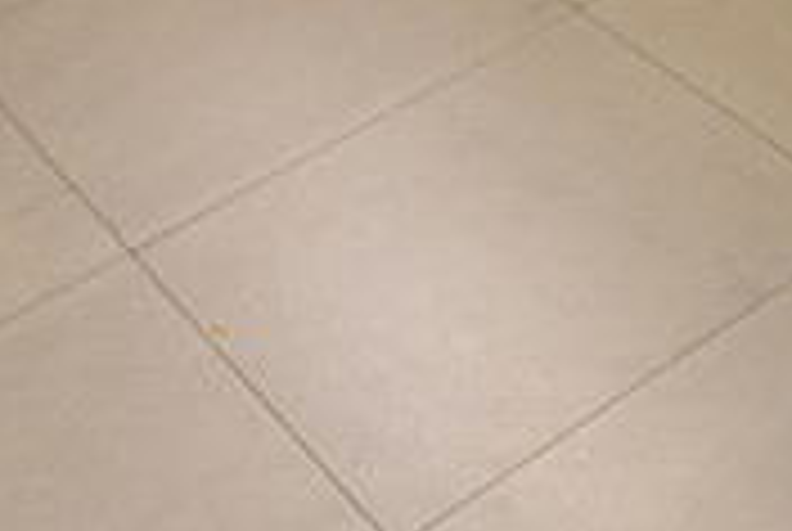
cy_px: 218
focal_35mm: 79
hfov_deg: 22.5
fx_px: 1741
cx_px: 1071
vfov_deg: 17.3
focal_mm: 24
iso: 800
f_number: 3.2
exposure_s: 1/125
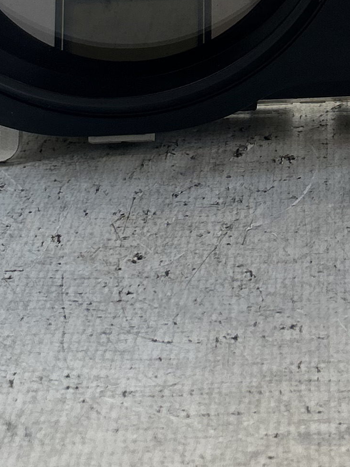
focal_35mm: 107
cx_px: 405
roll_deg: -1.1
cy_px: -182
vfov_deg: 17.0
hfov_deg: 13.5
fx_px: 1442
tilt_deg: -12.4
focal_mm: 5.7
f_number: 1.5
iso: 40
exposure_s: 1/232
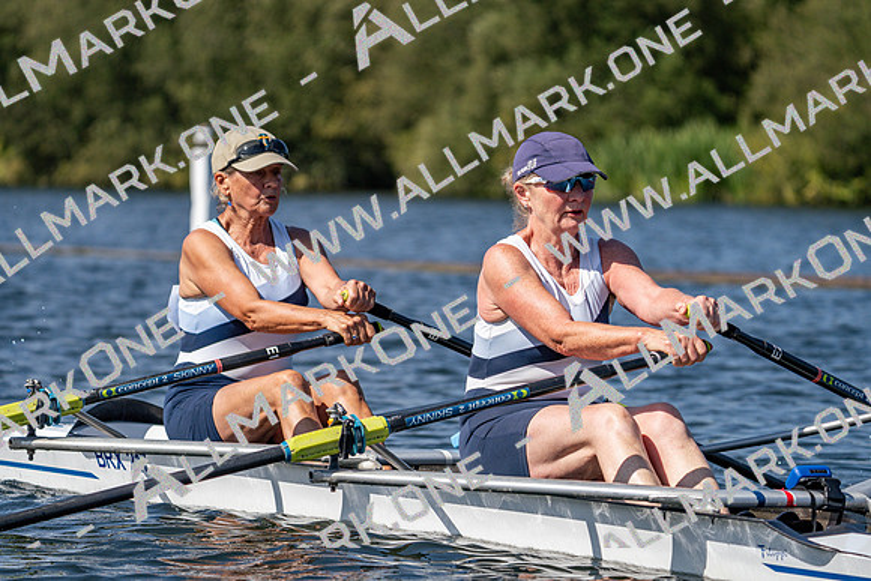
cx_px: 436
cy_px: 290
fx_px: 5663
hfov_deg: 8.8
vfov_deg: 5.9
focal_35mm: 234
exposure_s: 1/2000
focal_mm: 234
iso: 200
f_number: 5.6
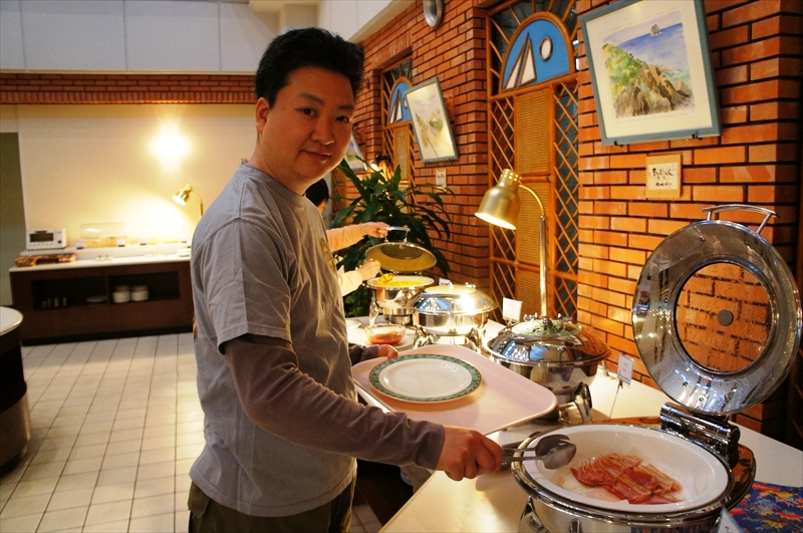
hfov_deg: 67.5
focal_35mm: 27
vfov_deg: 47.8
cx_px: 402
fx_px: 601
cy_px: 266
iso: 1600
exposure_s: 1/100
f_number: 3.5
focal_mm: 18
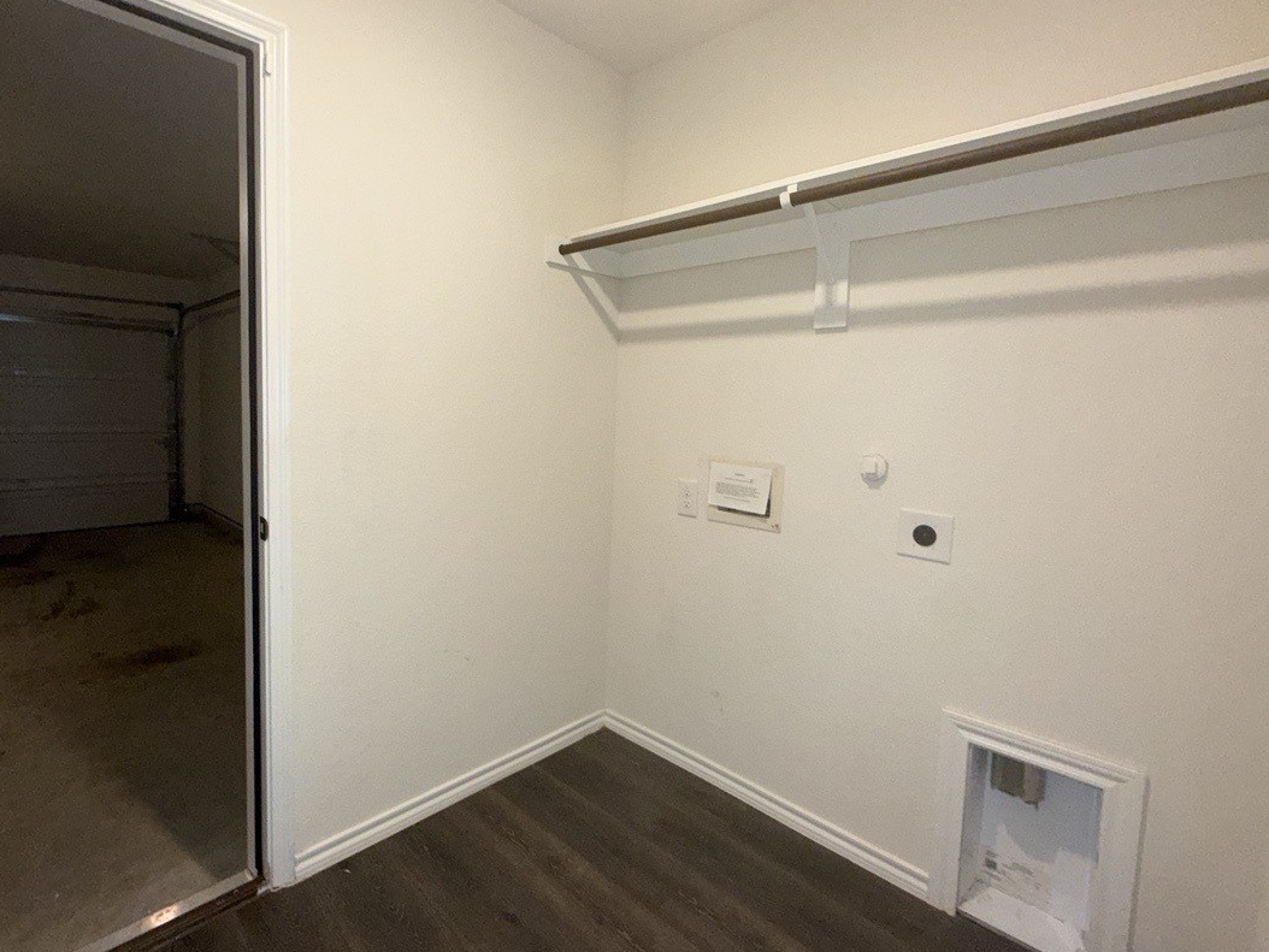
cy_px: 448
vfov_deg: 74.7
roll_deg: -2.9
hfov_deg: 90.7
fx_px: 623
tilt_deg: -4.3
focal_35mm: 17
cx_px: 573
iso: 100
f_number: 2.2
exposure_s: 1/60
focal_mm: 2.22
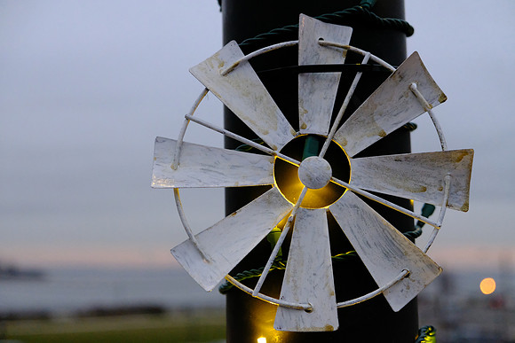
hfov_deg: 36.9
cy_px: 172
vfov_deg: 25.1
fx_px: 773
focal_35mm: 54
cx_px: 258
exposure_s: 1/750
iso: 6400
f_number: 3.6
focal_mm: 35.8
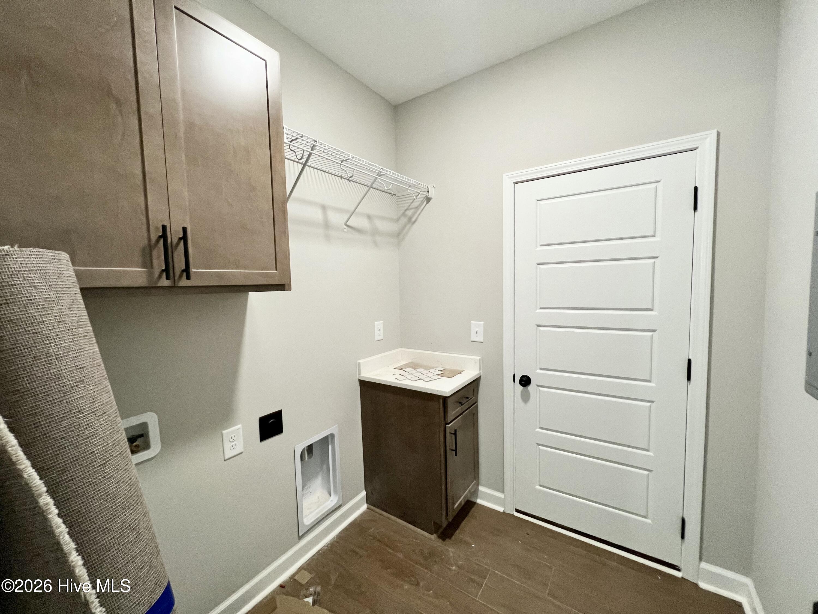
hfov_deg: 106.2
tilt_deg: -5.3
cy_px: 307
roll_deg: +1.8
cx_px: 409
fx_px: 307
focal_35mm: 13
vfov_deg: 89.9
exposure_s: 1/60
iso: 250
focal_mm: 1.57
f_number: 1.8
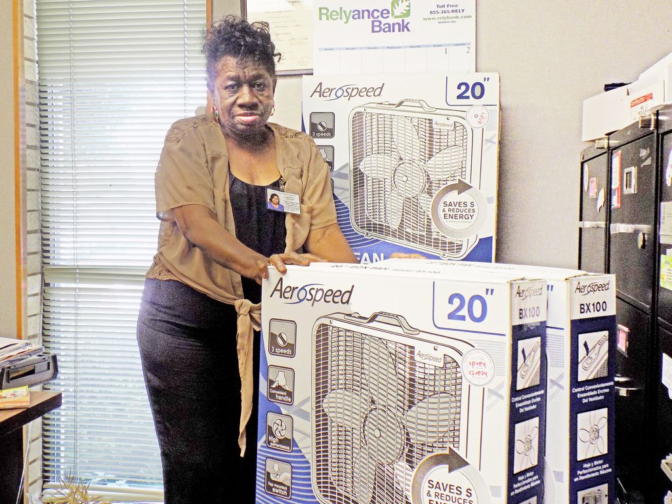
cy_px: 252
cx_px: 336
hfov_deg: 45.8
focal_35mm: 41
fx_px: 796
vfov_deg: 35.1
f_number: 3.6
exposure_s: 1/30
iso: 160
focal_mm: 7.3
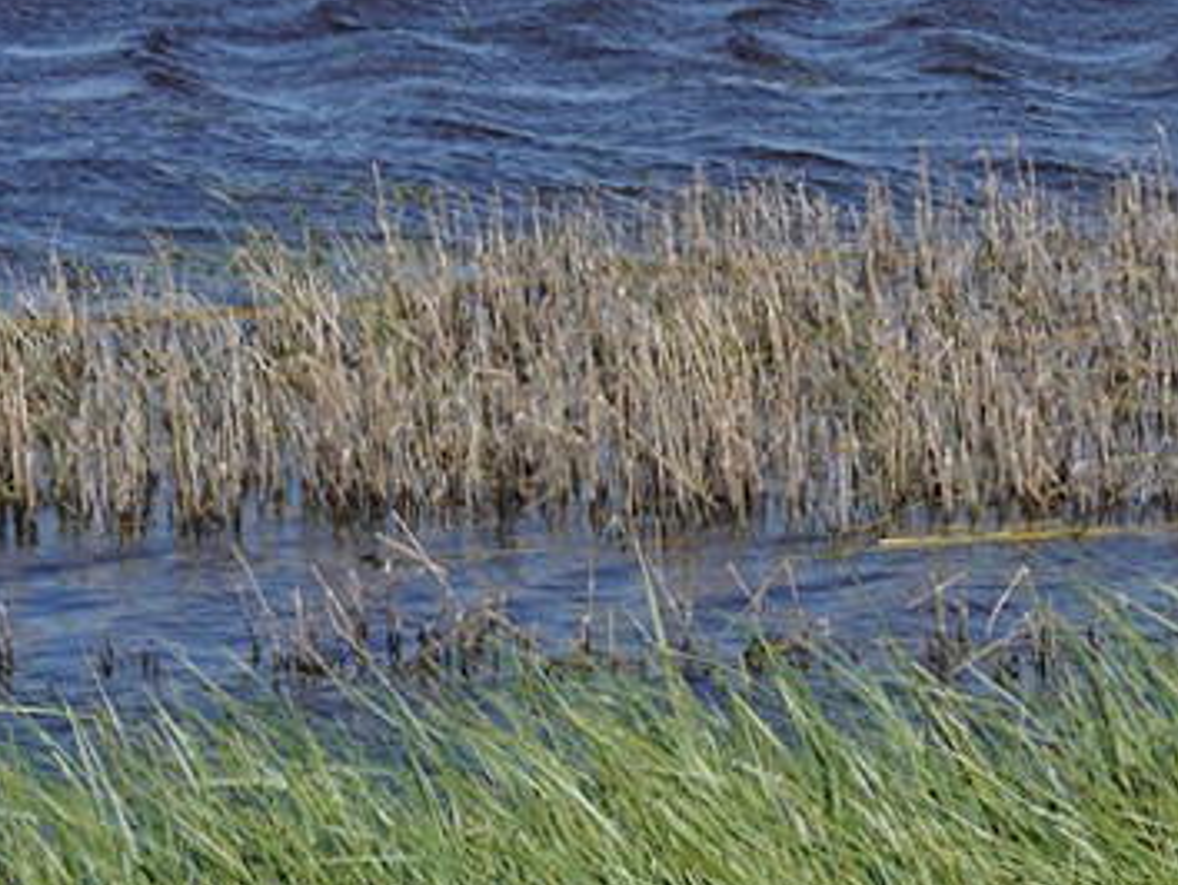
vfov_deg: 5.8
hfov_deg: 7.5
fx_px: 8684
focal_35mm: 255
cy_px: 356
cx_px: 2170
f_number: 13
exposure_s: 1/160
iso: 100
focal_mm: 47
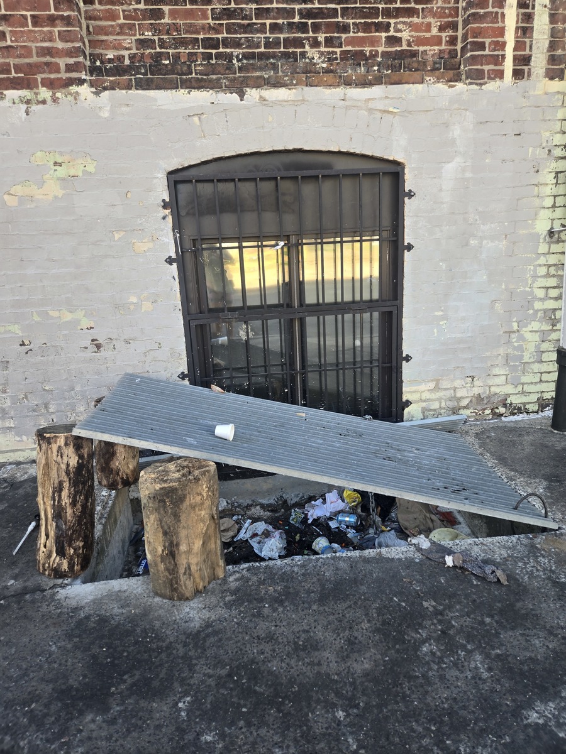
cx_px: 283
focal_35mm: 23
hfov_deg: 58.9
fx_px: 501
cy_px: 377
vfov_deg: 73.9
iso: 32
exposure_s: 1/180
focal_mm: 5.4
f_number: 1.8
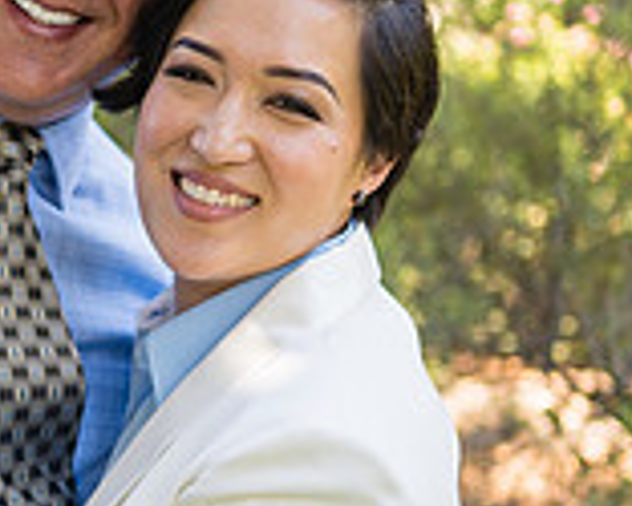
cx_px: -4
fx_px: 2283
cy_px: 322
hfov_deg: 15.5
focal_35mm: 122
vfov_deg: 12.6
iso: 160
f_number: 2.2
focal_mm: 35
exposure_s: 1/320
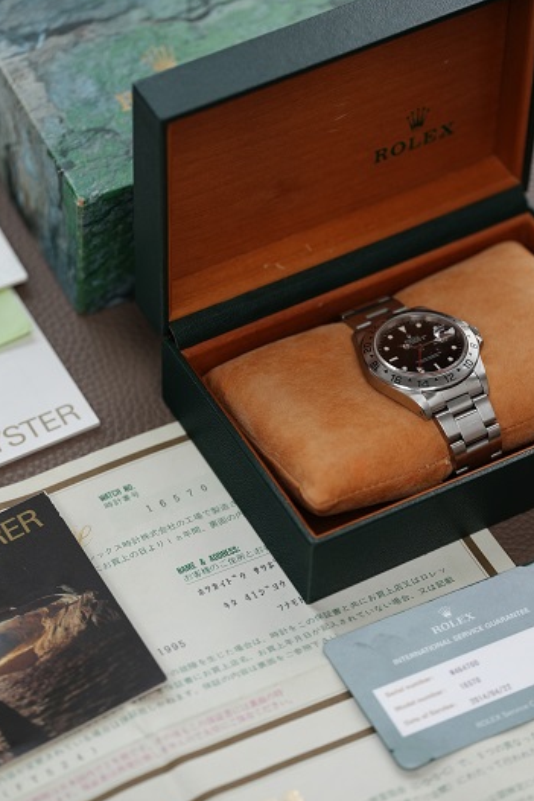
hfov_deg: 9.8
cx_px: 272
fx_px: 3113
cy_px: 423
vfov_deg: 14.6
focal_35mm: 140
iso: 1000
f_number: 2.8
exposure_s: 1/160
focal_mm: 105
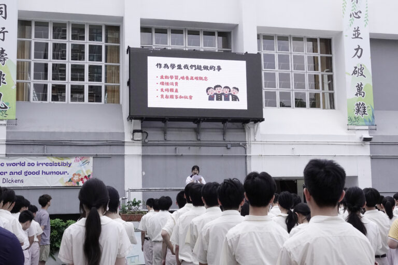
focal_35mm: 43
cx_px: 199
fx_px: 475
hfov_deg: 45.4
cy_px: 132
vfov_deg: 31.2
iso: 1250
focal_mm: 15.73
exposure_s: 1/1250
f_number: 5.6
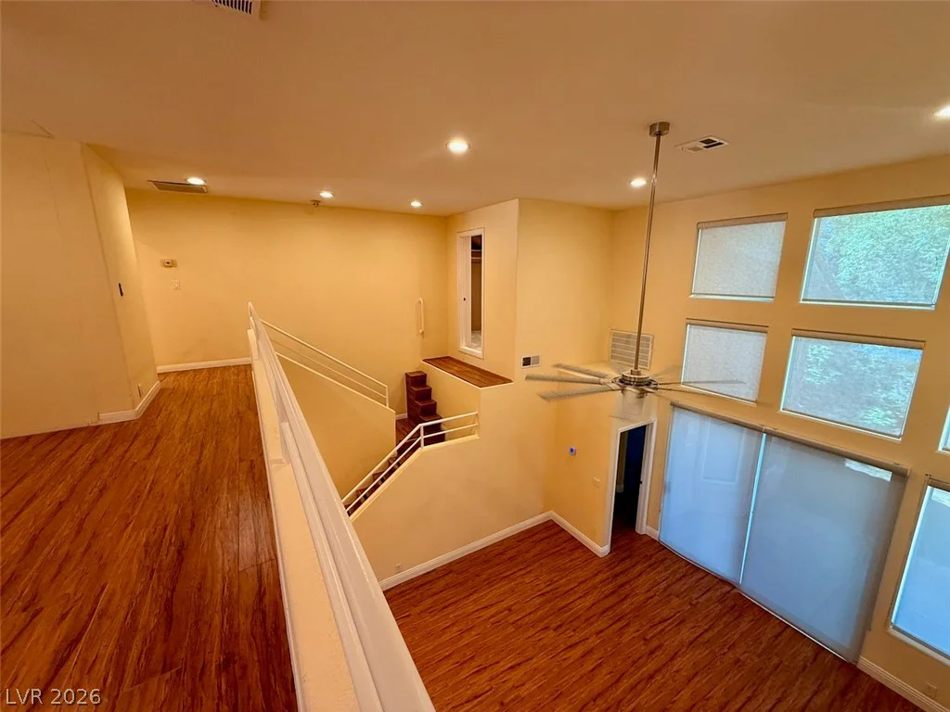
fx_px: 384
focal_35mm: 14
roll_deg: +0.0
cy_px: 356
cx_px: 475
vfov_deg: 85.7
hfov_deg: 102.1
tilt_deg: -11.3
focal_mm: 2.22
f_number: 2.2
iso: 160
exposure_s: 1/60
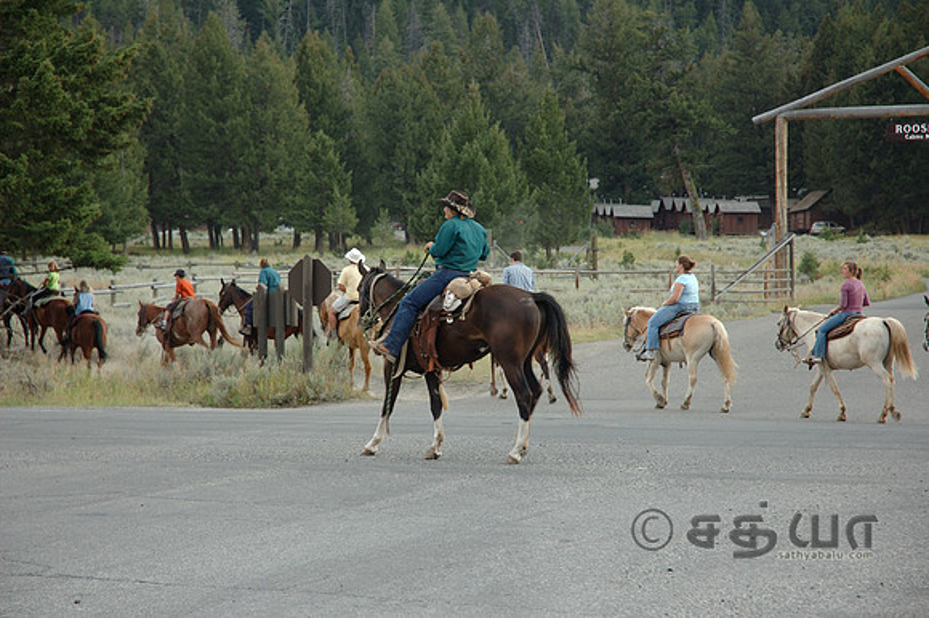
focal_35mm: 105
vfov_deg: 13.0
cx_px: 464
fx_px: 2708
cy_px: 309
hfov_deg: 19.5
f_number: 5
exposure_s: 1/100
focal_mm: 70
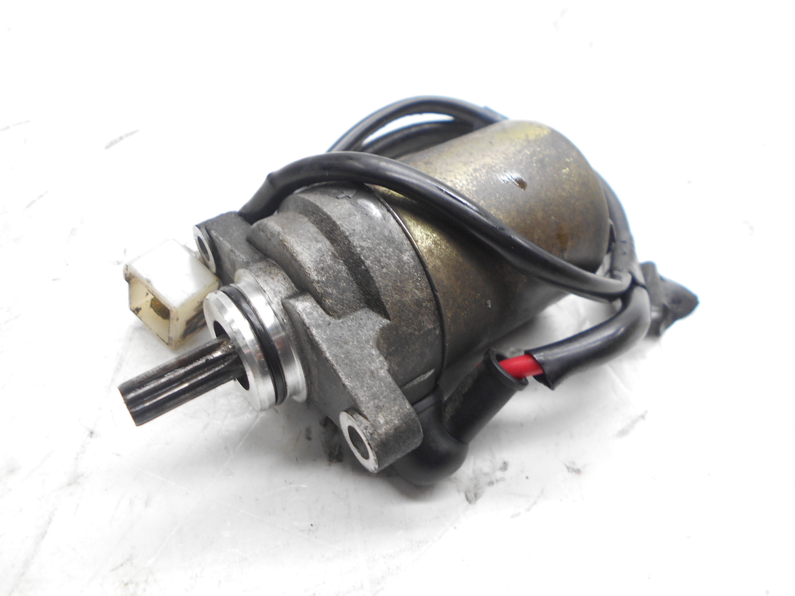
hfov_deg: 67.3
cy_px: 298
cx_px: 398
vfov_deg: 53.1
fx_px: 597
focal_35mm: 26
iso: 280
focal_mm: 4.6
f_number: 3.2
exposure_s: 1/30
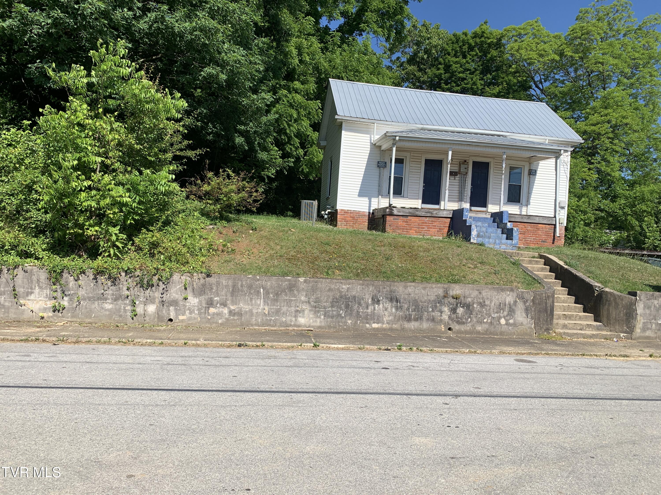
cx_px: 330
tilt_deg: +1.0
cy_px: 248
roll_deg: -2.6
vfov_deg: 53.1
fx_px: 496
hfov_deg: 67.3
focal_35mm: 26
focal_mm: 4.25
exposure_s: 1/2208
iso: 25
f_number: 1.8
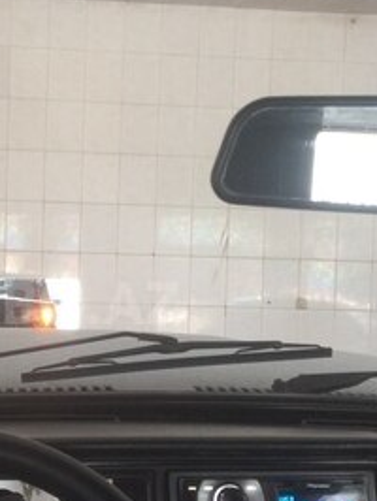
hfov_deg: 26.1
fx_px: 783
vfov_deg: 35.4
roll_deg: -1.9
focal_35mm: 54
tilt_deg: -3.9
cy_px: 303
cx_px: 34
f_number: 2.2
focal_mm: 4.15
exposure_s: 1/33
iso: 200
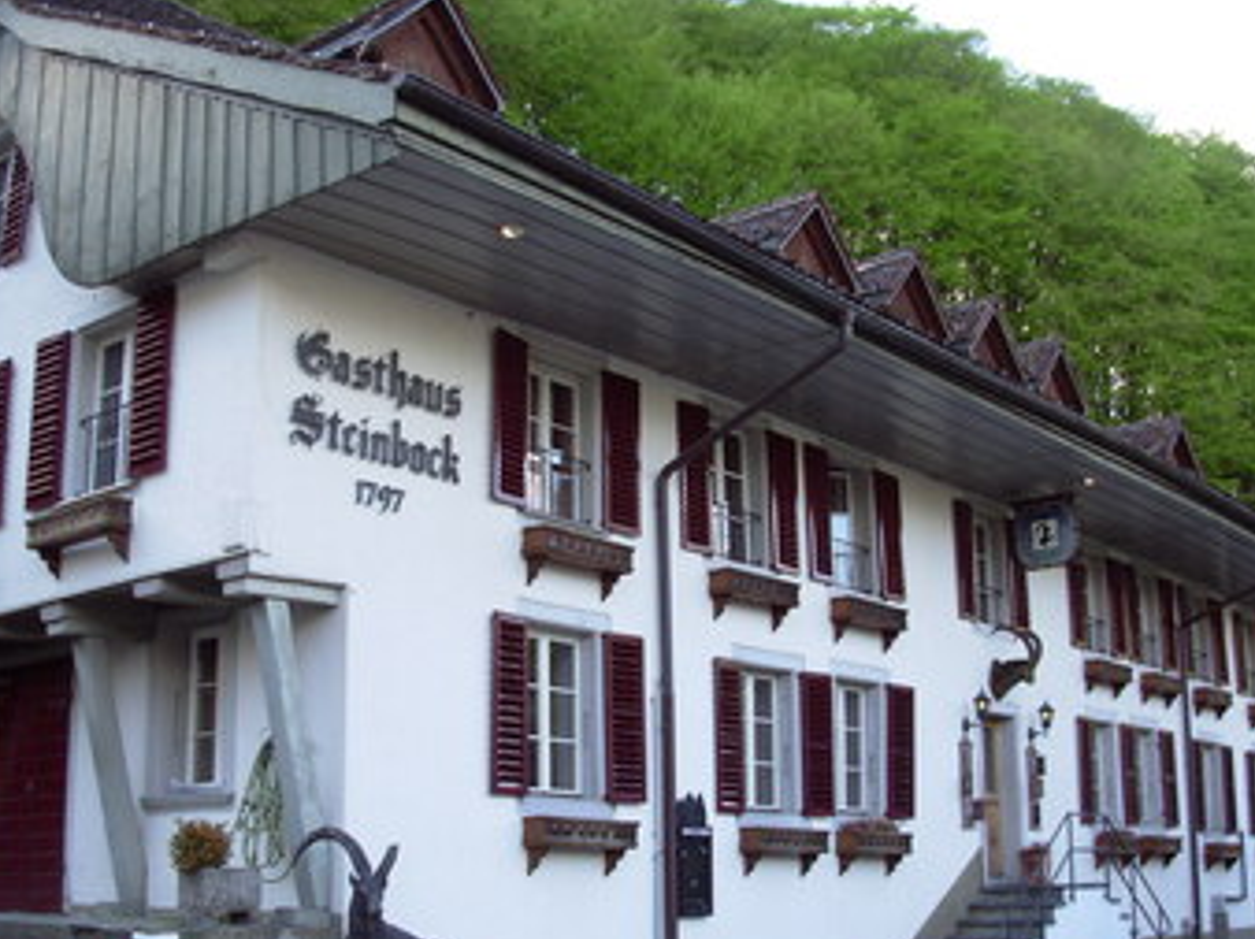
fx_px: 1630
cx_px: 642
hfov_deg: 42.1
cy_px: 542
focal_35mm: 45
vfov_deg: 32.1
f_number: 2.9
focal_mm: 6.3
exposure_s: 1/105
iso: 50
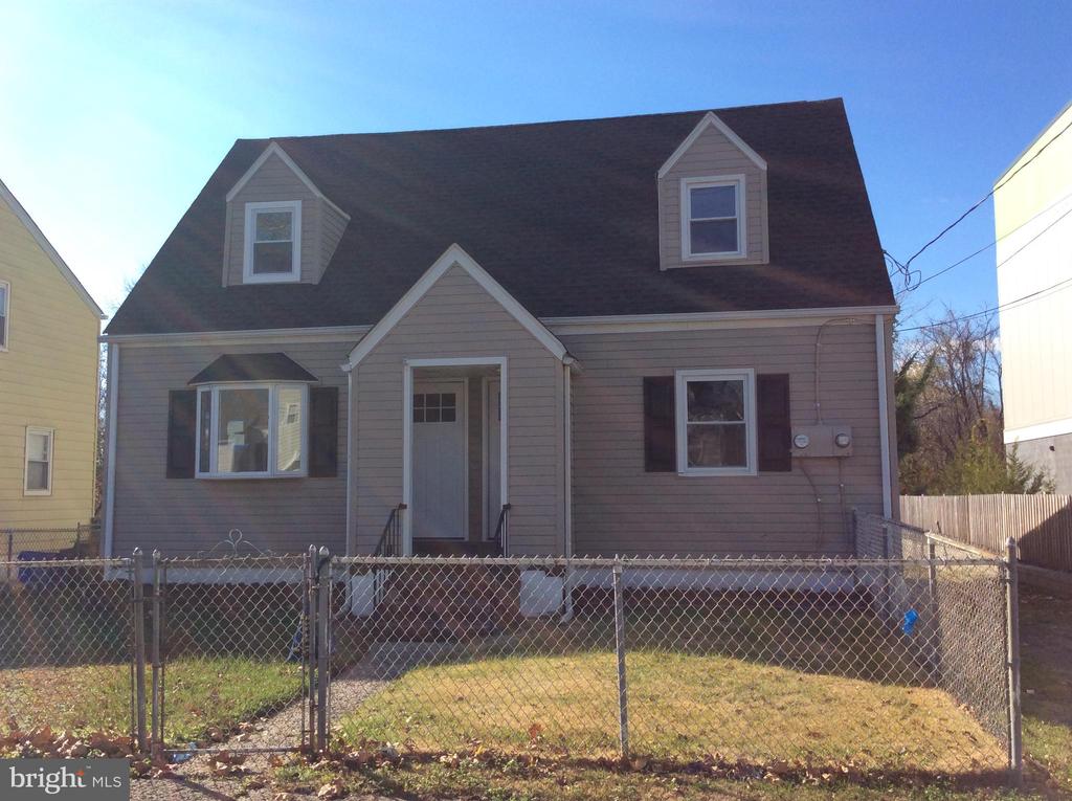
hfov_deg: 56.9
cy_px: 400
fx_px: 990
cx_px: 536
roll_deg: +1.7
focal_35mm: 32
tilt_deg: +5.9
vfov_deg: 44.1
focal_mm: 3.3
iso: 32
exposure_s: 1/1021
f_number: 2.4
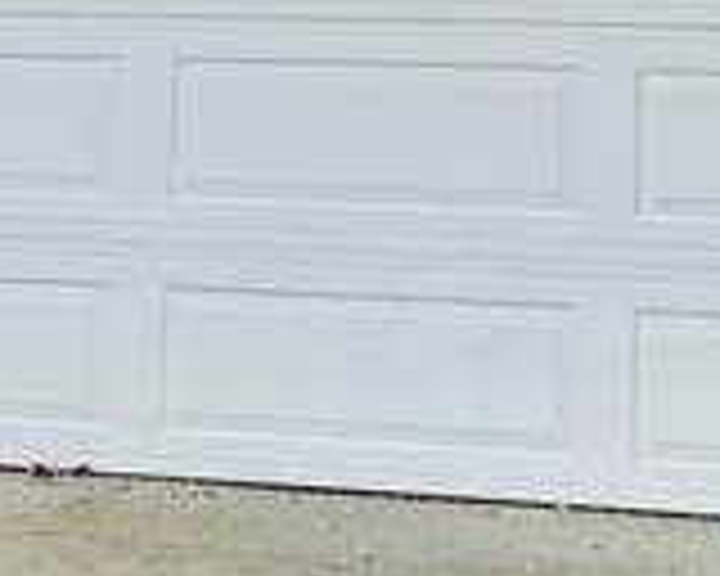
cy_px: -531
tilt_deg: +9.2
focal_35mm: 152
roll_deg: -1.2
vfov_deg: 9.6
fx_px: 3239
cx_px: 598
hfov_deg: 12.6
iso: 25
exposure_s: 1/4673
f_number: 1.8
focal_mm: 4.25
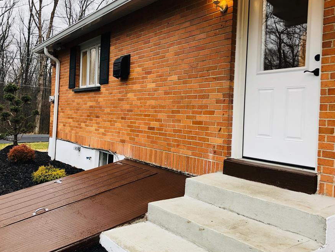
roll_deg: -3.0
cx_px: 159
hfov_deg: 55.3
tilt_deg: -0.3
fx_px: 319
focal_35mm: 33
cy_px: 118
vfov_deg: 42.9
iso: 64
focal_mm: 3.99
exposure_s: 1/120
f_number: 1.8
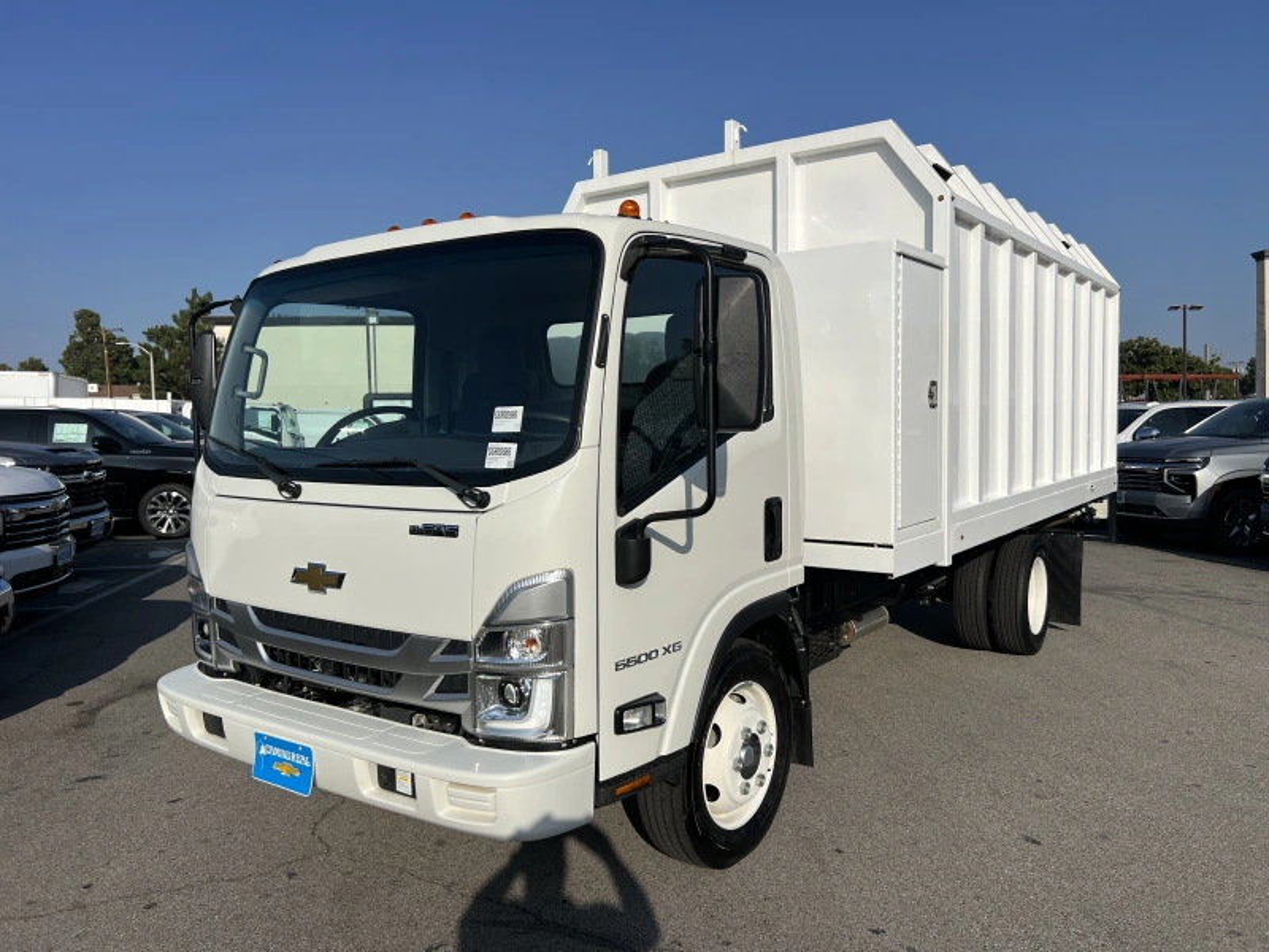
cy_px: 476
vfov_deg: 53.1
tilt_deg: -2.7
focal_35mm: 26
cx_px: 634
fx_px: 953
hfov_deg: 67.3
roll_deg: +2.5
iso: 50
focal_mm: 5.7
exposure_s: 1/9434
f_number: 1.5
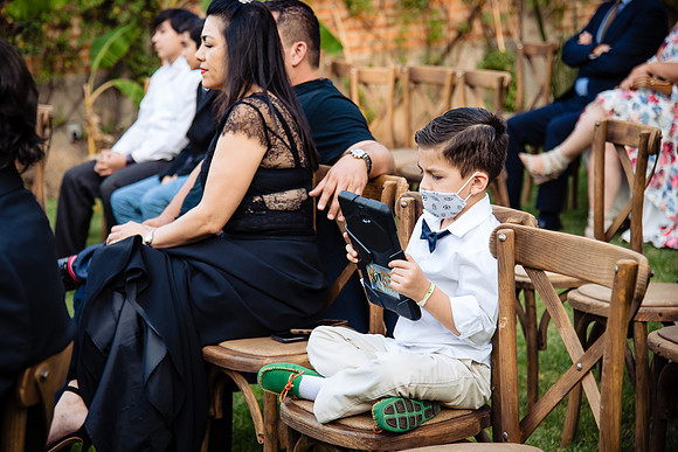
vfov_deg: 15.3
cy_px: 220
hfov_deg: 22.8
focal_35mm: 89
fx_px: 1679
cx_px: 322
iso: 800
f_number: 4.5
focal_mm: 85
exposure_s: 1/250
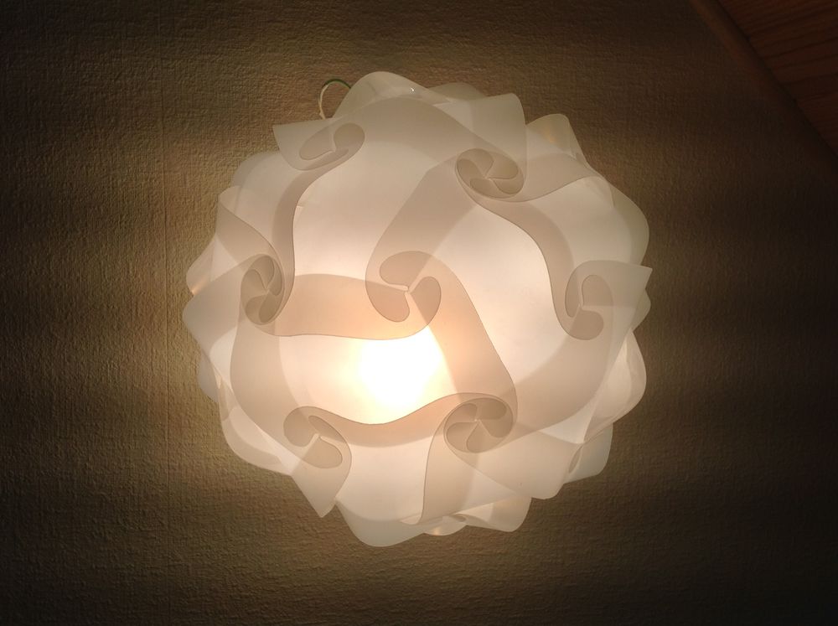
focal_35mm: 35
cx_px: 419
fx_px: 846
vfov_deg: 40.6
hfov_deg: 52.7
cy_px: 313
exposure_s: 1/191
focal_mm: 4.28
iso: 50
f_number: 2.4
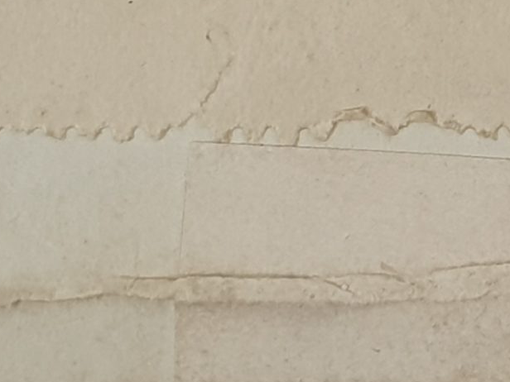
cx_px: 544
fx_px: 1591
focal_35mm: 108
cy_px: -234
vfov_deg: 12.8
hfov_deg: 17.7
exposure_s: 1/100
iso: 64
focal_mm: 4.3
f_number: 2.4
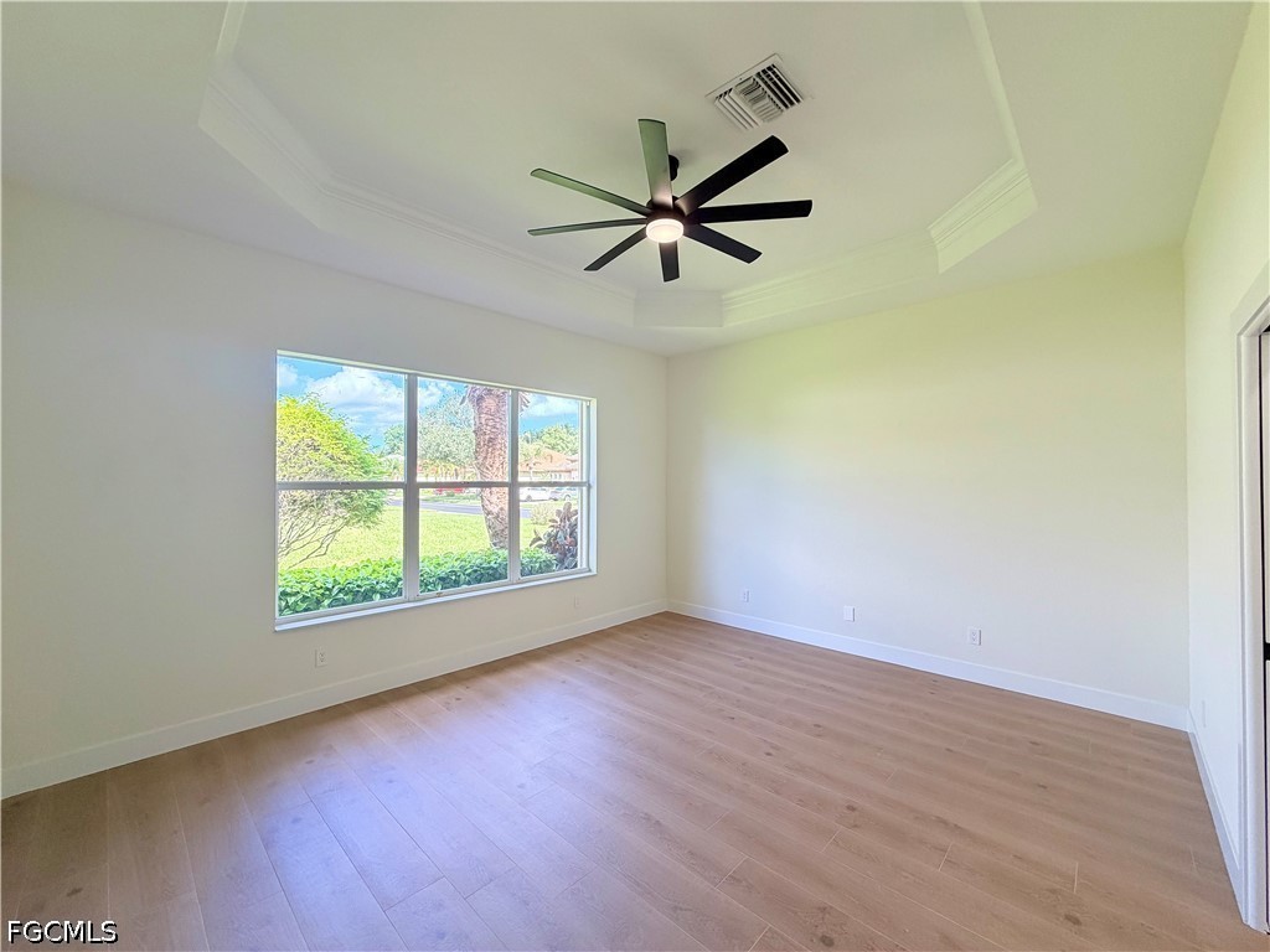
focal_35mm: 14
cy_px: 476
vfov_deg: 85.7
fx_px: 514
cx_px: 635
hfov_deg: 102.1
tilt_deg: -0.2
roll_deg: +0.4
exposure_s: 1/120
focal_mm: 2.22
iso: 125
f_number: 2.2
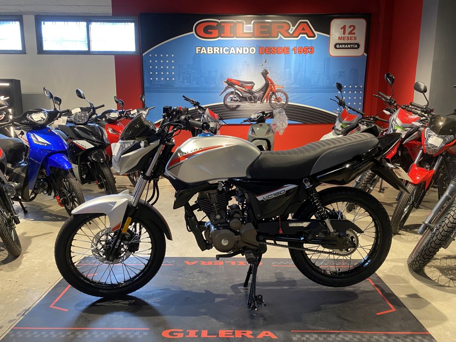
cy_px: 171
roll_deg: +0.0
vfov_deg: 53.1
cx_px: 228
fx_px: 343
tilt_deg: -10.0
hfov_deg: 67.3
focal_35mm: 26
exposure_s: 1/50
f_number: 1.8
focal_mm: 4.25
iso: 125
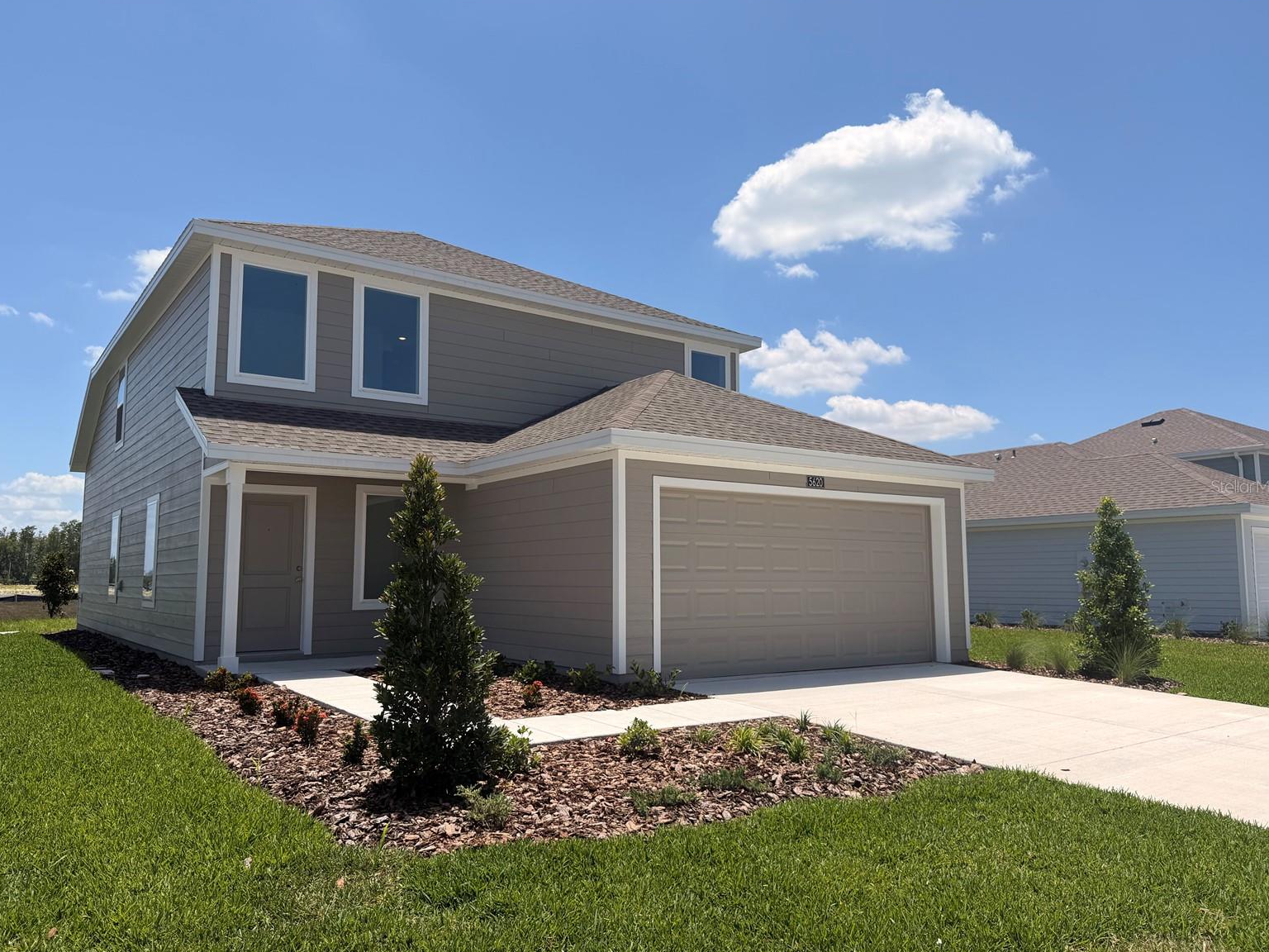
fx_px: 916
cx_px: 628
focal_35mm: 25
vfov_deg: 54.9
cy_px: 486
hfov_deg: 69.4
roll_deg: +0.4
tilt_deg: +5.9
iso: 80
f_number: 1.78
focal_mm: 6.76
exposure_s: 1/6173
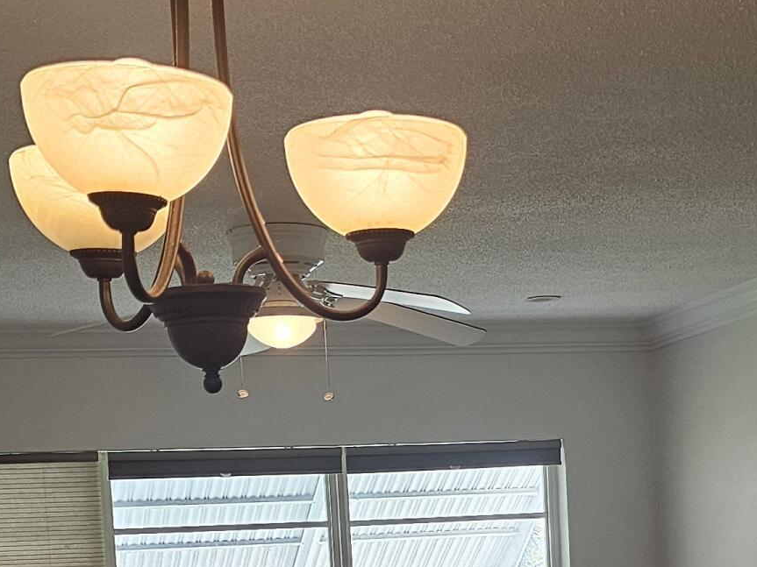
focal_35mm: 80
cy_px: 731
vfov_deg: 17.3
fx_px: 1749
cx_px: 490
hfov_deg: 24.3
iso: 160
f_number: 1.7
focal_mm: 6.3
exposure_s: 1/120
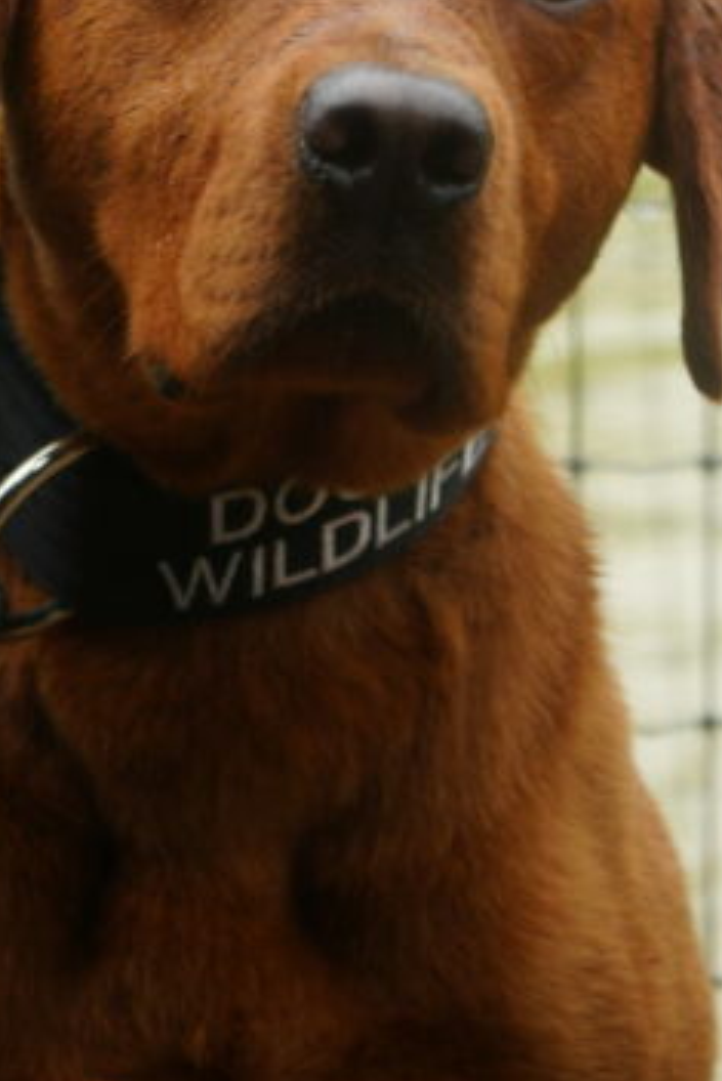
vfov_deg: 12.7
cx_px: 442
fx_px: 4718
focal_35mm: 157
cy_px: -307
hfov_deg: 8.7
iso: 100
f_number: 5
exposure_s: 1/60
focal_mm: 54
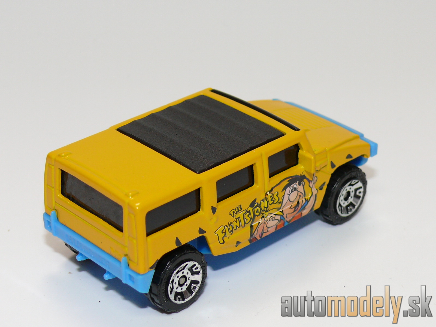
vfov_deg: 15.9
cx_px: 218
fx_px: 1171
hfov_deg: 21.1
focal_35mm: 93
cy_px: 164
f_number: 4
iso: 100
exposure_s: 1/30
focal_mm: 12.7
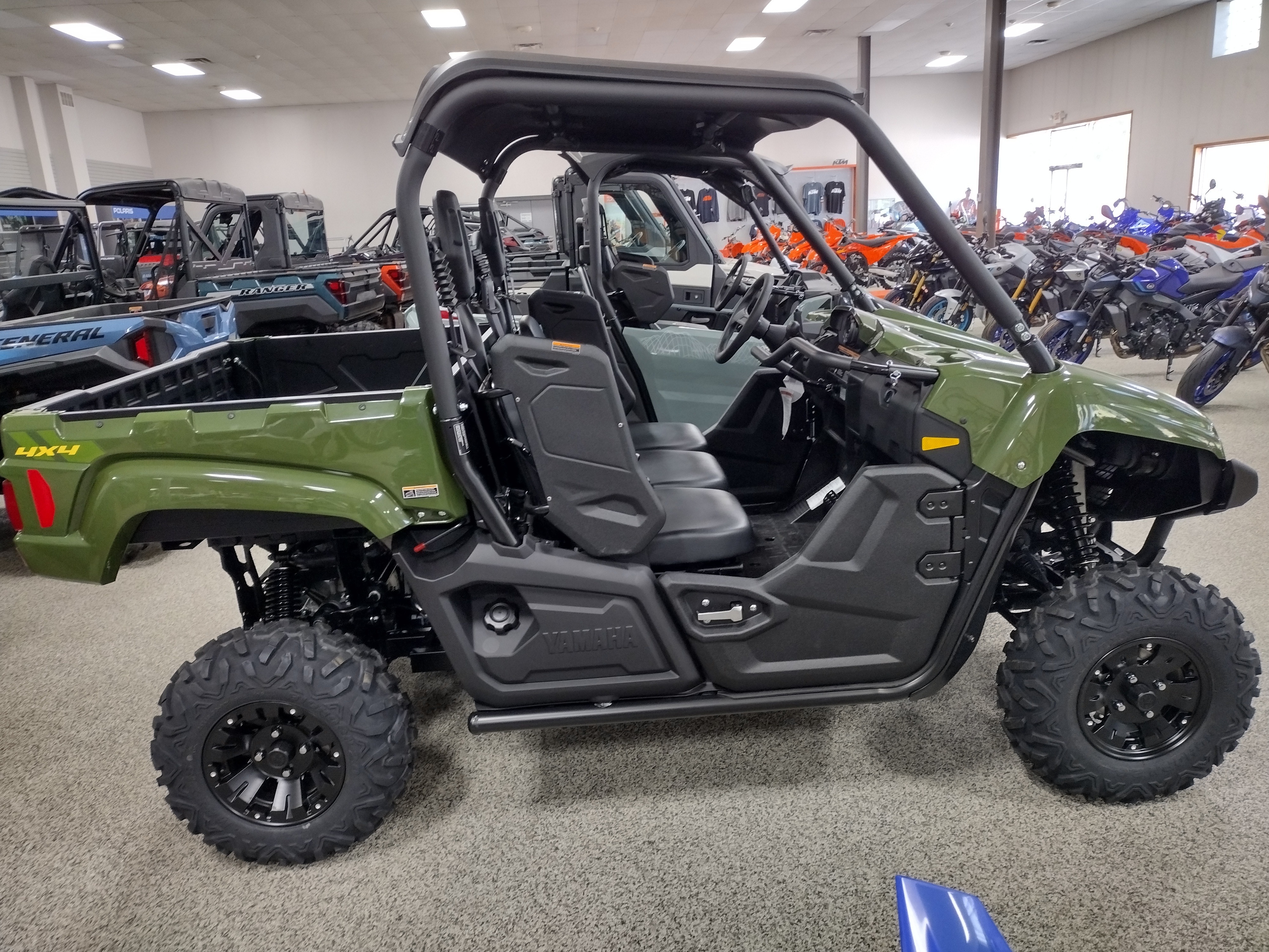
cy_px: 476
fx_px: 990
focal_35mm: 27
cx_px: 634
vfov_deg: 51.4
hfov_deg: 65.3
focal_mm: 4.71
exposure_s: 1/40
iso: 213
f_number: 1.7
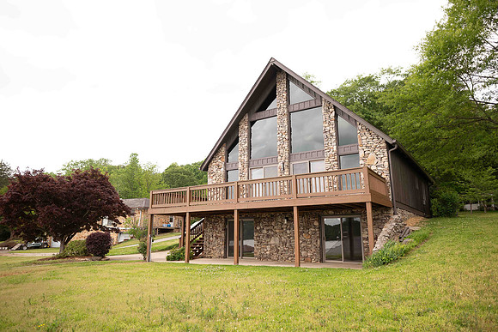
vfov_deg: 53.2
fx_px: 332
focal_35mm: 24
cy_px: 166
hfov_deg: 73.7
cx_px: 249
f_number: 2.5
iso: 125
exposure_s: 1/640
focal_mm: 24
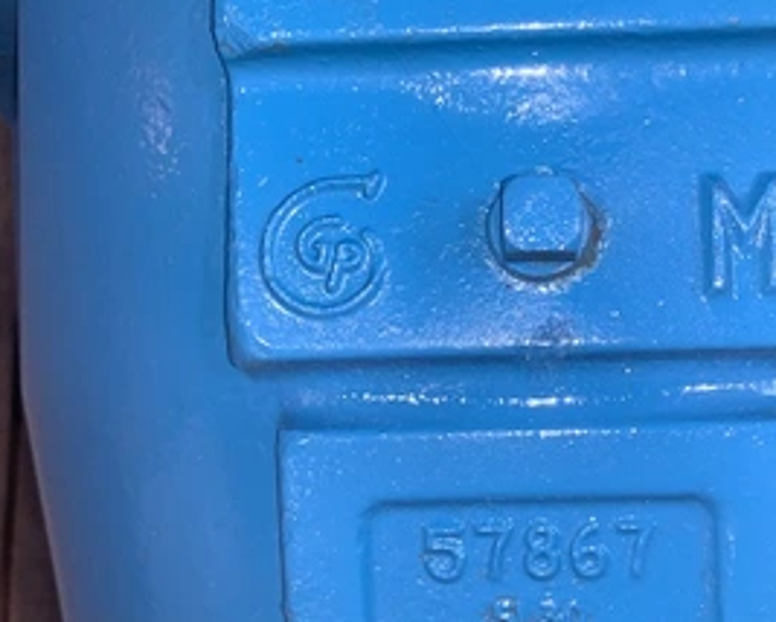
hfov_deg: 47.3
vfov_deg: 39.2
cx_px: 506
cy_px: 331
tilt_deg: -83.5
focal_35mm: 38
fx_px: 873
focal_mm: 4.25
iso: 25
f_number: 1.8
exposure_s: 1/41
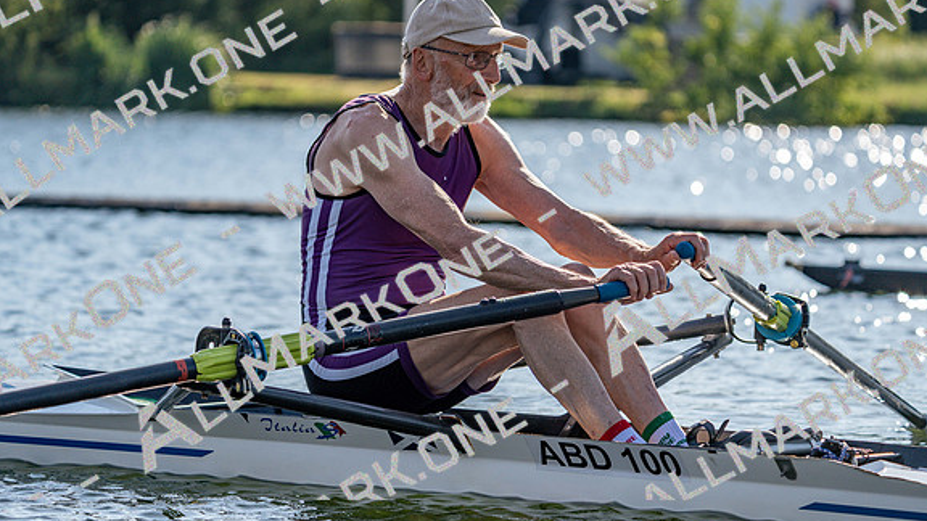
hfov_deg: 10.2
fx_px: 5186
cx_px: 465
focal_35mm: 211
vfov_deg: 5.8
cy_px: 224
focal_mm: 200
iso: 200
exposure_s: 1/1600
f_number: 5.6
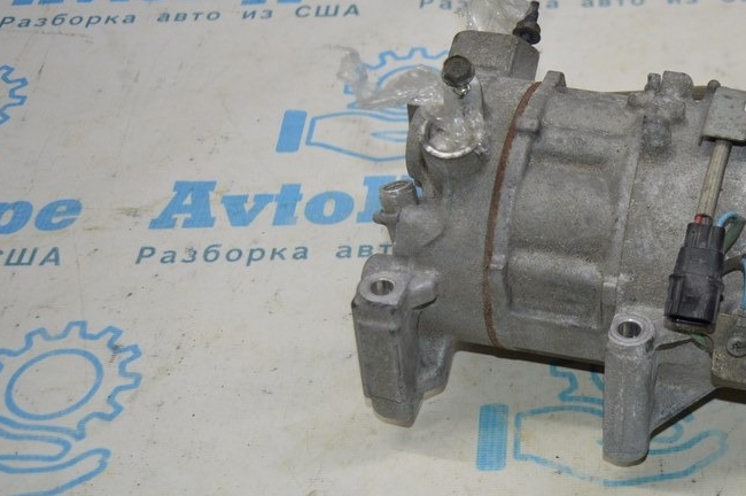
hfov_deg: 30.9
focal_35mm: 64
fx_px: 1320
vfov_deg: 21.3
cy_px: 243
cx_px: 581
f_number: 4
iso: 400
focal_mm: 27
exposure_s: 1/100
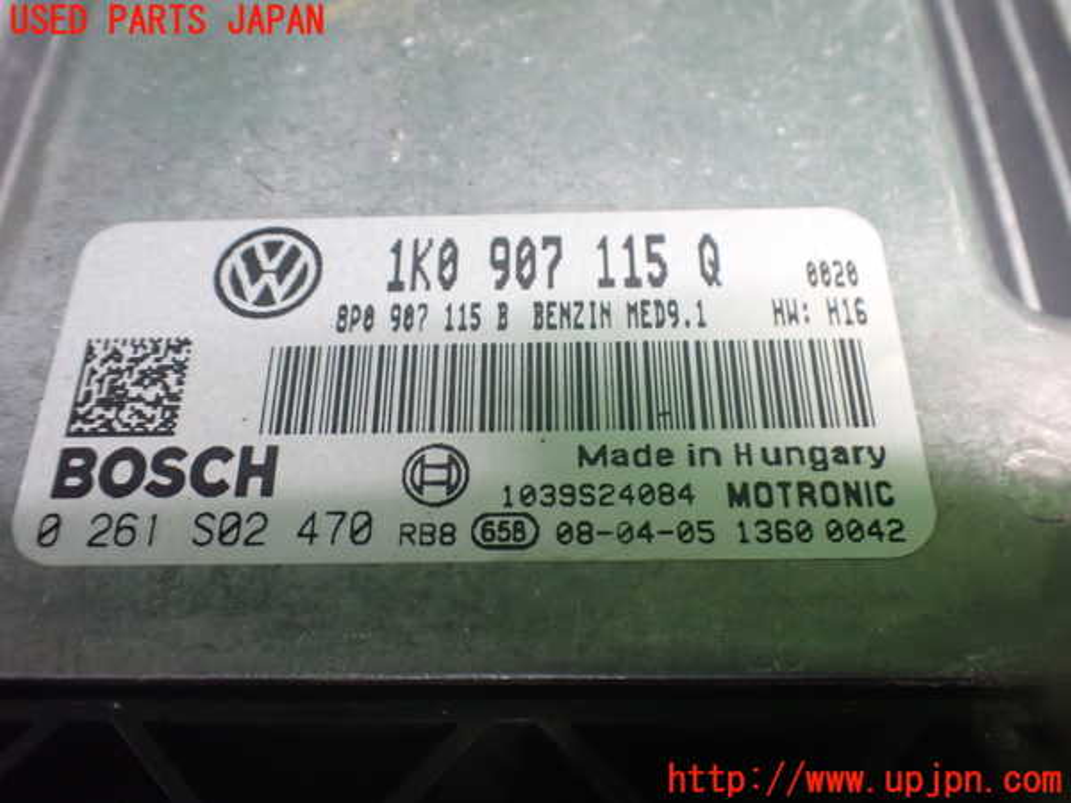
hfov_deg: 60.0
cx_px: 536
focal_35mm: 30
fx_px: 928
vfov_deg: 46.8
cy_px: 402
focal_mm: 5.4
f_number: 2.3
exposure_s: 1/30
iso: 800
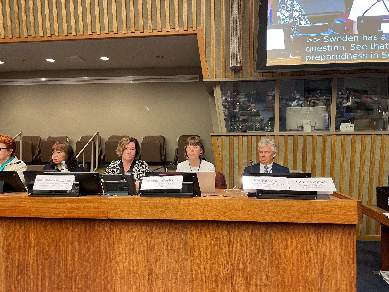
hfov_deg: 67.3
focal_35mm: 26
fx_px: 292
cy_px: 146
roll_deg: +0.2
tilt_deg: -0.2
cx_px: 194
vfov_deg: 53.1
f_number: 1.6
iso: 200
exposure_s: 1/60
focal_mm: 4.2
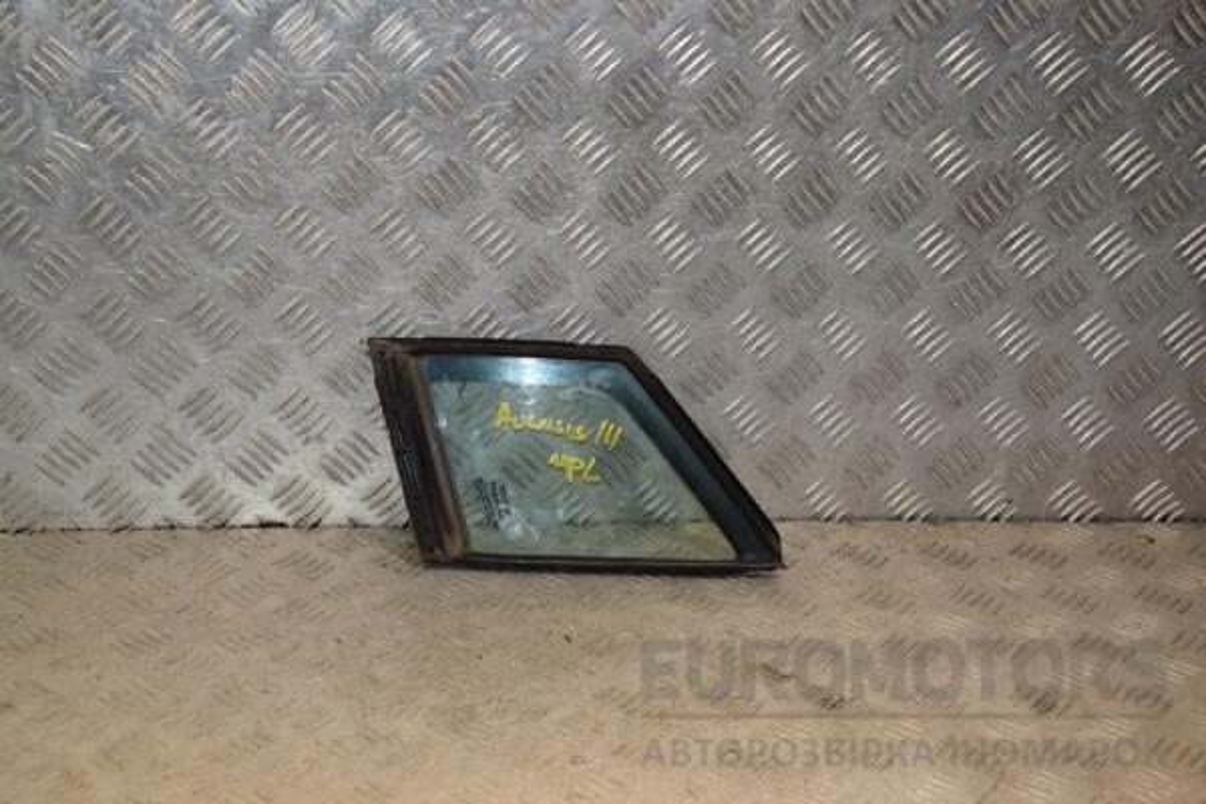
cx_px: 603
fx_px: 2110
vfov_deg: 21.6
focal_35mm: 63
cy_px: 402
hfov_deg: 31.9
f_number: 8
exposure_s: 1/200
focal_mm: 42
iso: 800
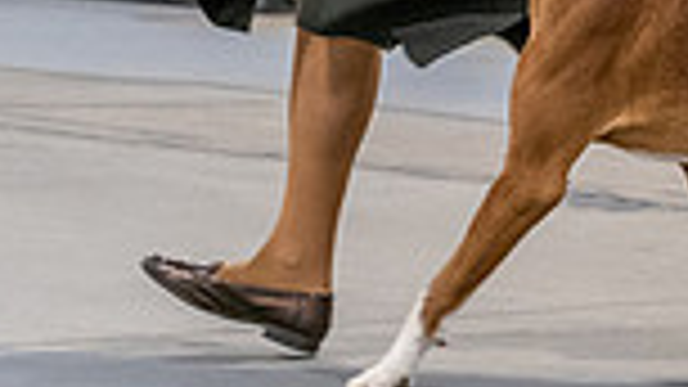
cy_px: -364
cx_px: 704
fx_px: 7588
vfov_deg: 2.9
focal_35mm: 416
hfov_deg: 5.2
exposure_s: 1/250
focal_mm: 90
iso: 6400
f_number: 3.5
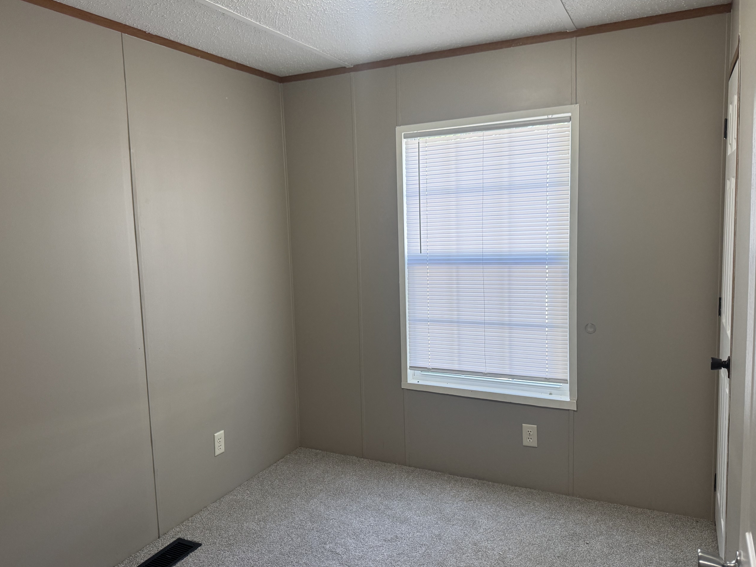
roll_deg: +2.1
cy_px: 282
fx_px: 590
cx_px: 356
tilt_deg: -6.1
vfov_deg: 51.4
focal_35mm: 27
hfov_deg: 65.3
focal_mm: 6.76
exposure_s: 1/120
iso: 200
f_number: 1.78
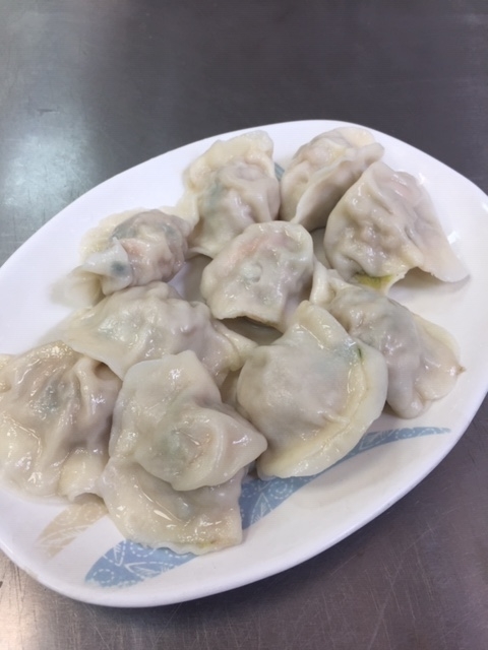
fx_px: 545
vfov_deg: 61.7
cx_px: 244
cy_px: 325
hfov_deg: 48.2
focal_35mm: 29
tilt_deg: -54.6
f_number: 2.2
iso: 40
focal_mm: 4.15
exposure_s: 1/60
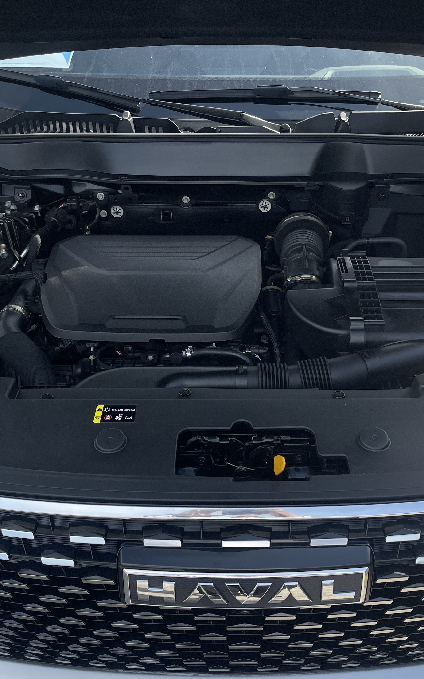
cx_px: 237
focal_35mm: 37
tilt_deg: -32.3
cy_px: 329
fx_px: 684
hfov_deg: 34.4
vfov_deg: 52.7
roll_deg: +0.2
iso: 32
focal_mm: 5.1
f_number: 1.6
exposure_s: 1/2433
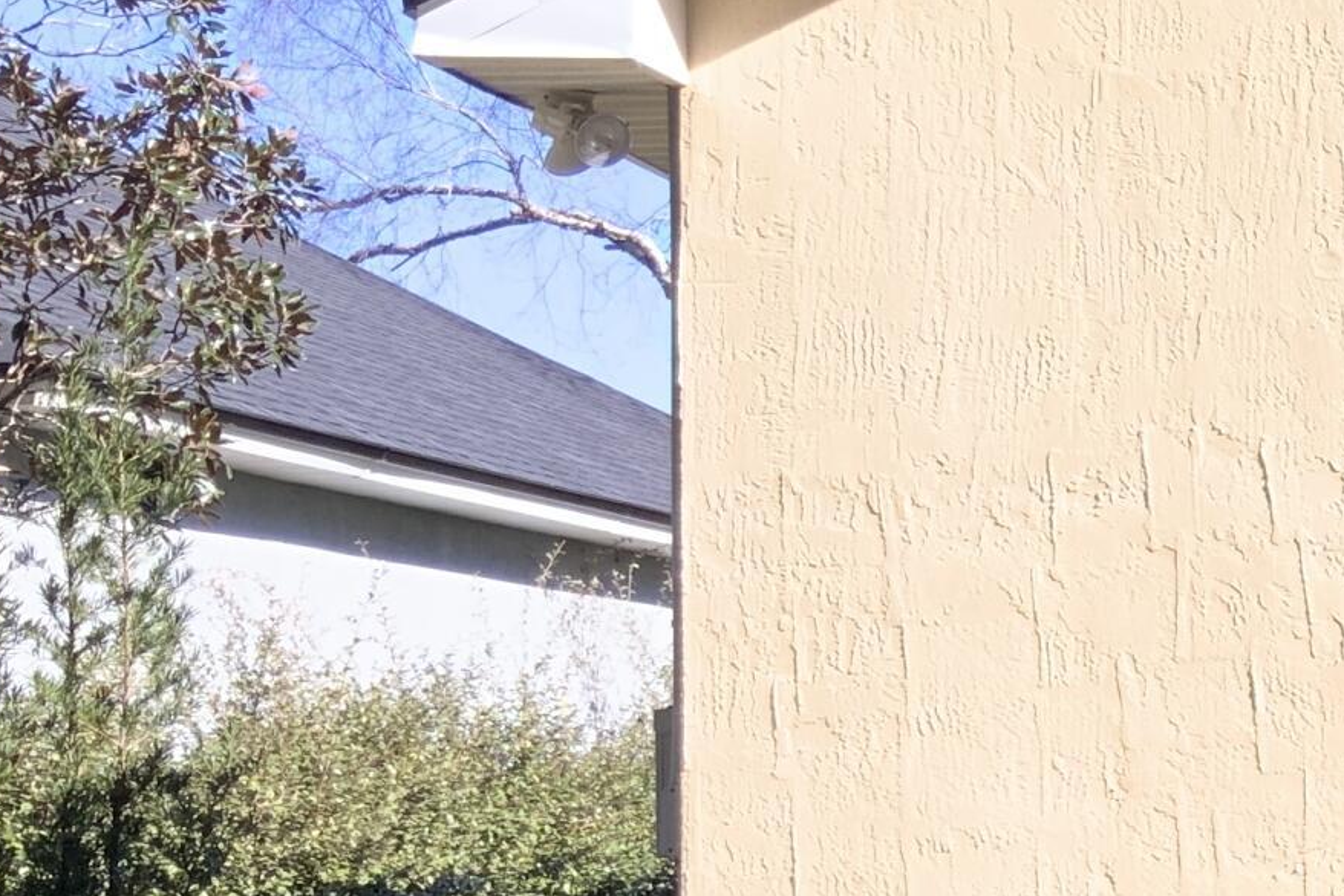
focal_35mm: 103
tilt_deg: +4.0
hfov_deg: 17.3
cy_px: 613
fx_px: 3846
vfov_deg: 13.3
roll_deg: -0.5
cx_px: 2178
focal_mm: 3
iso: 16
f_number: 1.8
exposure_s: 1/327
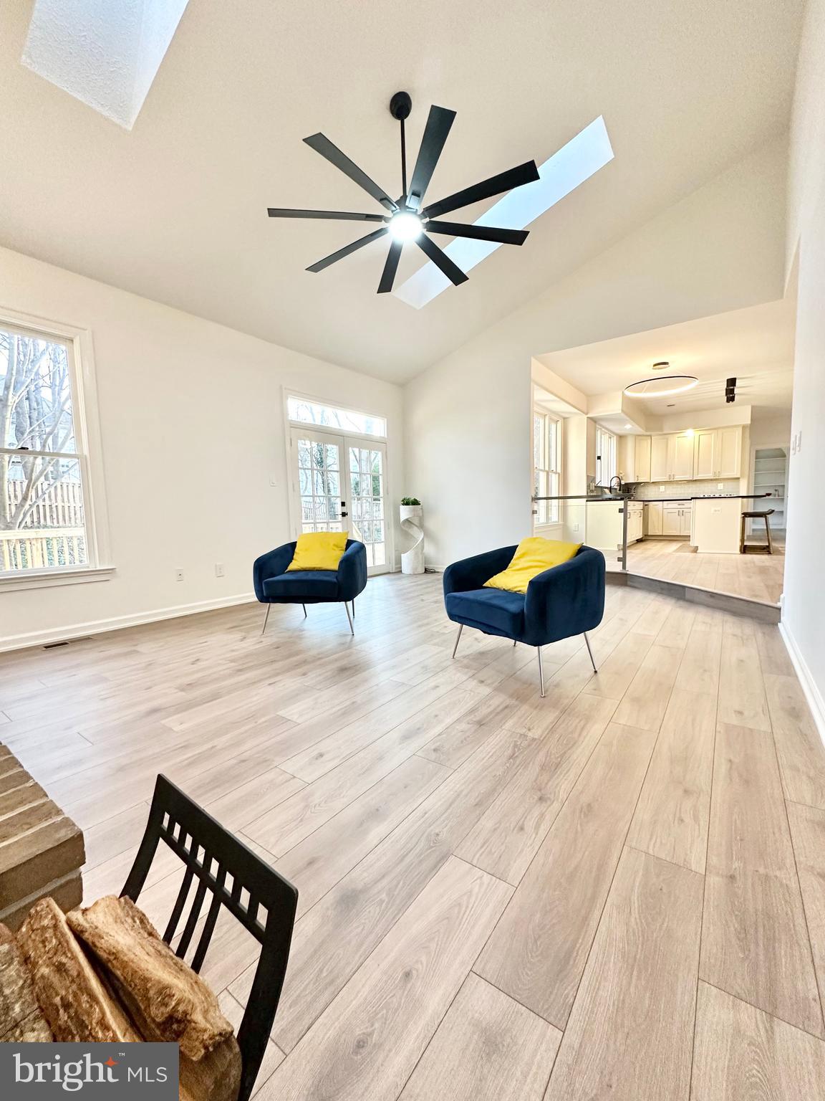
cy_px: 550
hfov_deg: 85.7
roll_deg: +1.3
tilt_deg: -4.4
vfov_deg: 102.1
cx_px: 412
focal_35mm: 14
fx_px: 445
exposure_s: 1/120
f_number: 2.2
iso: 250
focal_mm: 2.22
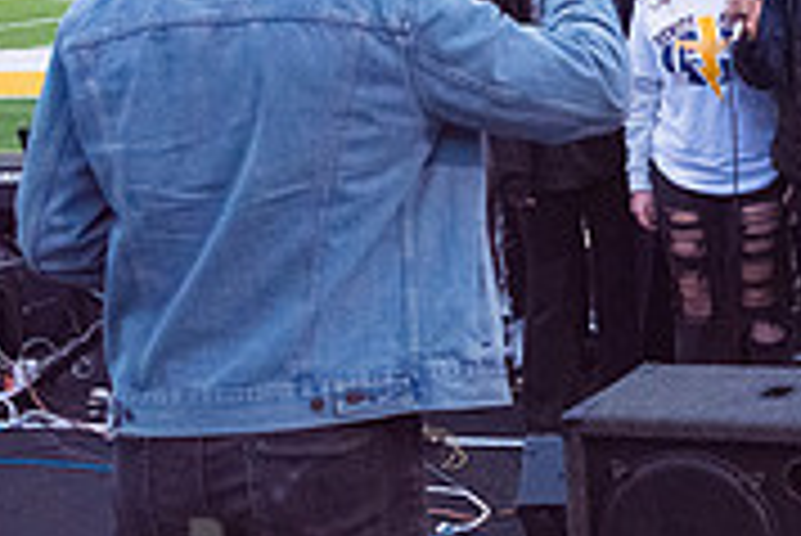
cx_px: 968
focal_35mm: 88
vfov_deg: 15.4
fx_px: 1960
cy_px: 47
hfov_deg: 21.4
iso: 6400
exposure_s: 1/500
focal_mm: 27
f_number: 5.6
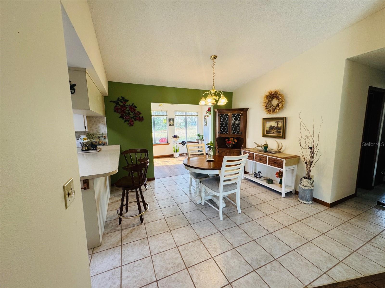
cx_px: 192
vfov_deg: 85.7
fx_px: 156
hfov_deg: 102.1
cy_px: 144
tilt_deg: -7.5
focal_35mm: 14
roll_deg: +0.4
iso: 200
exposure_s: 1/120
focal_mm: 2.22
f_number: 2.2
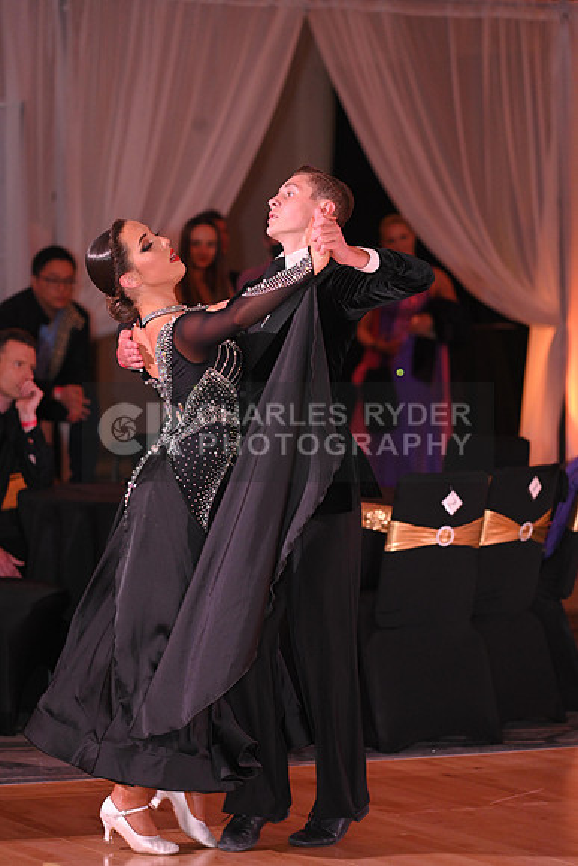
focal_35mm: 145
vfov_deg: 14.2
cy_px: 433
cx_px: 289
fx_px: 3490
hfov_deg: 9.5
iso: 2000
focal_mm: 145
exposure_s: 1/200
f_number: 4.5
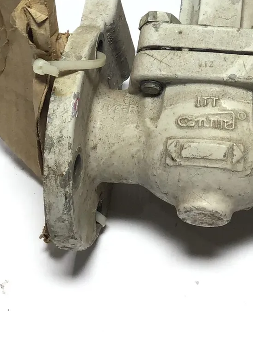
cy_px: -54
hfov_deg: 17.2
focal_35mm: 85
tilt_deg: -42.7
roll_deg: +1.9
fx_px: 828
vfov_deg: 21.6
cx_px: 202
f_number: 2.4
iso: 25
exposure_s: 1/115
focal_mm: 3.3
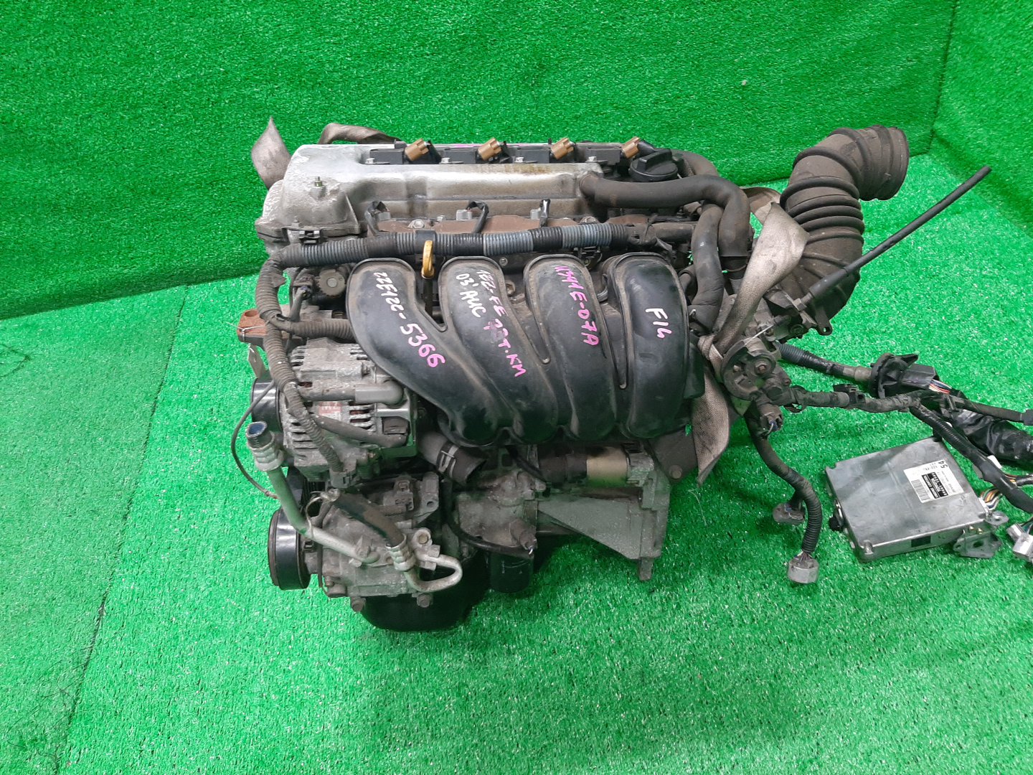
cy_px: 388
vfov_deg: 53.1
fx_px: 776
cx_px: 516
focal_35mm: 26
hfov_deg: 67.3
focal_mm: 3.93
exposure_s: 1/50
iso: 206
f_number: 1.7
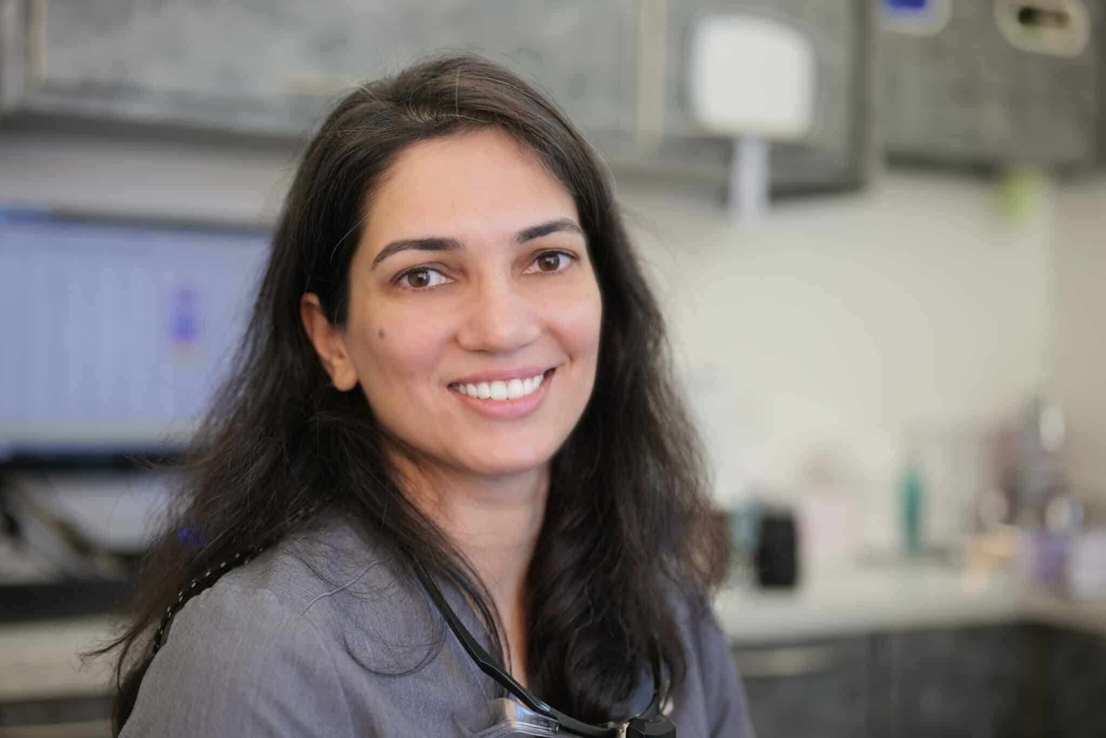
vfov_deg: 27.0
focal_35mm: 50
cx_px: 553
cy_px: 369
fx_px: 1536
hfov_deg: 39.6
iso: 125
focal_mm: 50
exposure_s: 1/60
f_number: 2
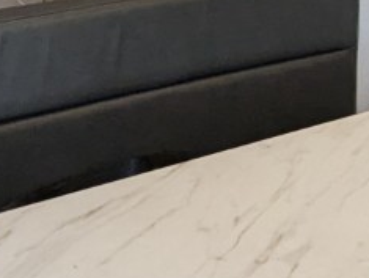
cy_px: -168
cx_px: 370
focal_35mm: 95
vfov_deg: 14.3
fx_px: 1014
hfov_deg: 20.0
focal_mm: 2.35
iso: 326
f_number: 2.2
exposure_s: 1/106
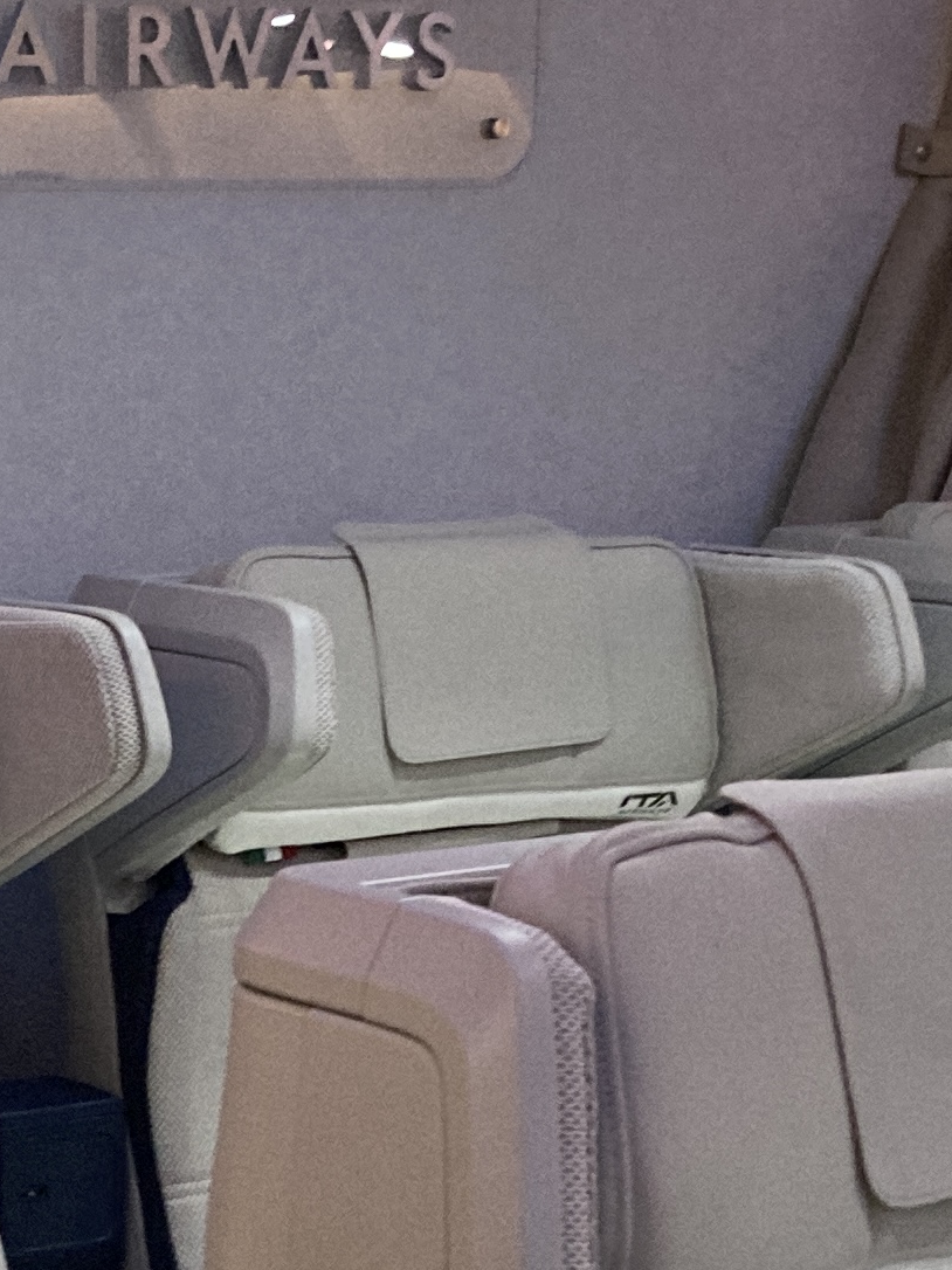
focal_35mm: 104
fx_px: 3815
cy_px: 1095
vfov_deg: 18.6
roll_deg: +0.6
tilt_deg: -11.4
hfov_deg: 13.9
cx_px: -91
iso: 400
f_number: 1.8
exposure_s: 1/27
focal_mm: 3.99
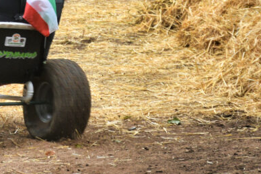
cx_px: 50
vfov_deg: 4.1
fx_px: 2439
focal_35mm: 336
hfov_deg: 6.1
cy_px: -51
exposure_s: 1/160
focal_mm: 85
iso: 400
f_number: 6.3
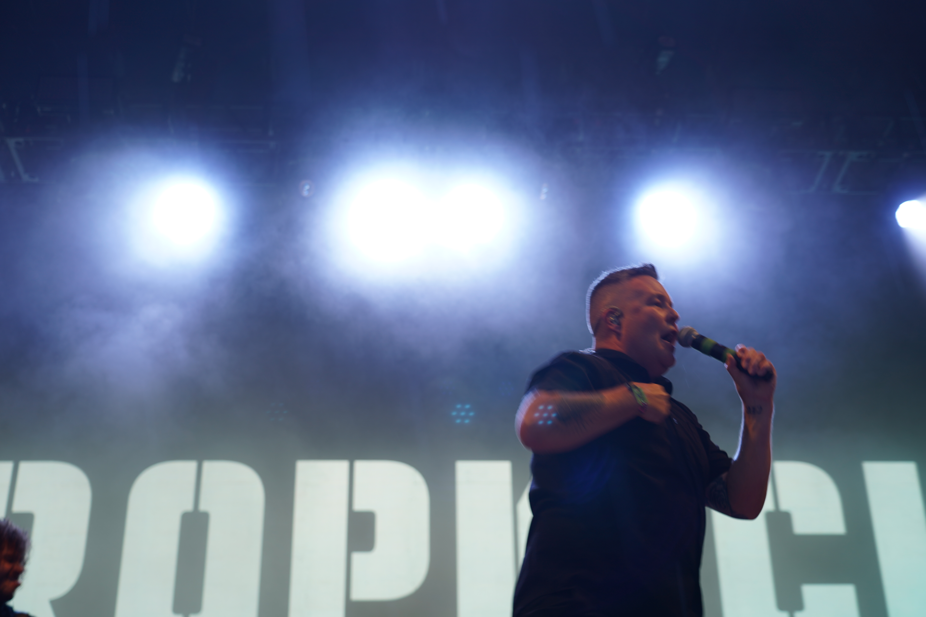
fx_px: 1337
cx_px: 463
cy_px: 308
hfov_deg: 38.2
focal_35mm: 52
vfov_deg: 26.0
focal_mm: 52
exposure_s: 1/60
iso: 100
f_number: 4
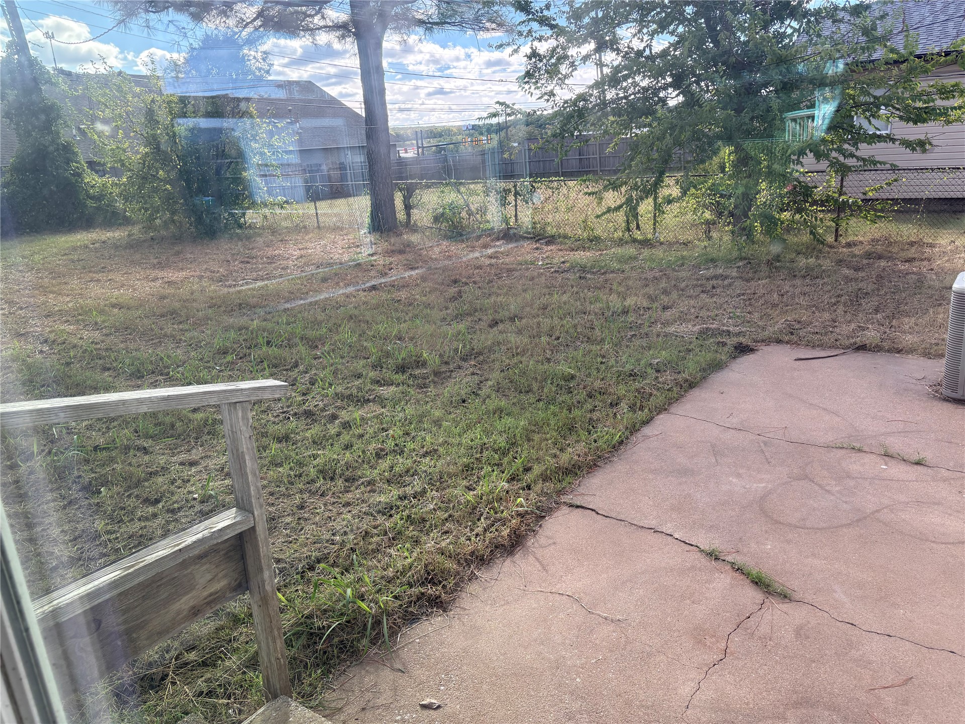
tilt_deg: -16.6
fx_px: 725
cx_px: 482
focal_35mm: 26
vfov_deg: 53.1
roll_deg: +4.3
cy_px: 362
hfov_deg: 67.3
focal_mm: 5.96
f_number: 1.6
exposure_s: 1/716
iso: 64
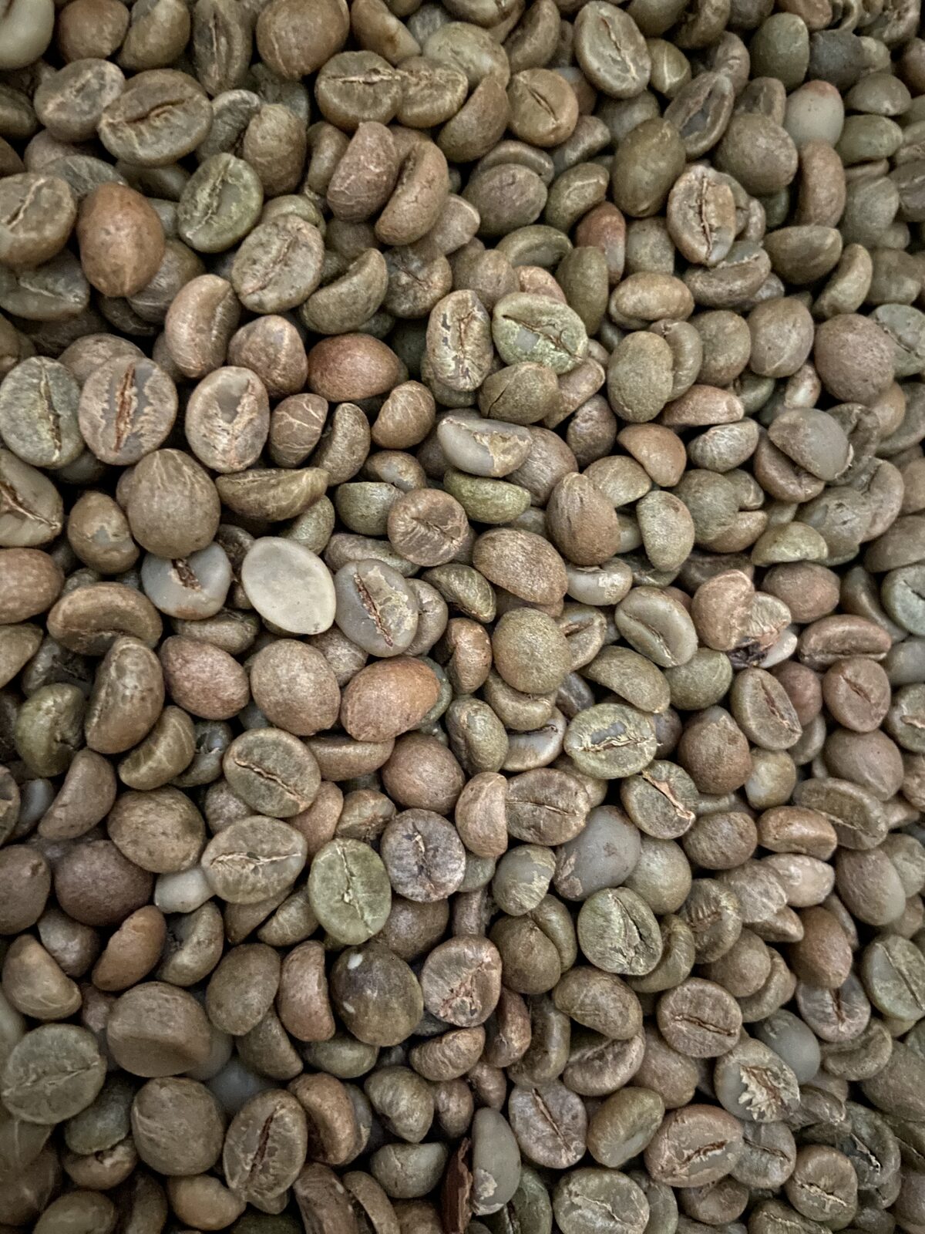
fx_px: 891
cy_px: 617
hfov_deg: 54.9
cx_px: 462
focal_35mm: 25
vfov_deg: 69.4
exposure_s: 1/8
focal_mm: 4.25
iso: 1000
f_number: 1.8
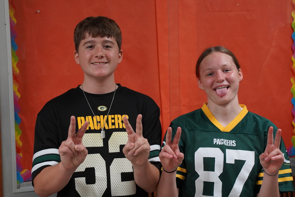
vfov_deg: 16.3
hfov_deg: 24.2
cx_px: 148
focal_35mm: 84
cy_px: 98
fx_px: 688
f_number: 4
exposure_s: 1/160
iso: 3200
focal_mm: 56
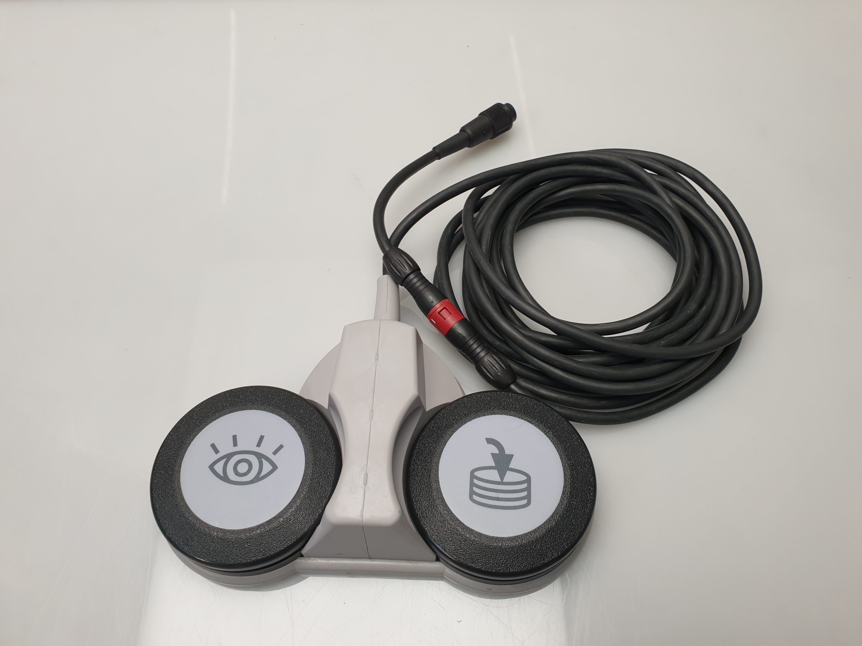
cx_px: 431
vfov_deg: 53.1
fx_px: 647
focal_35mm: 26
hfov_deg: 67.3
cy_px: 323
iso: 50
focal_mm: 4.3
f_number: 2.4
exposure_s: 1/50
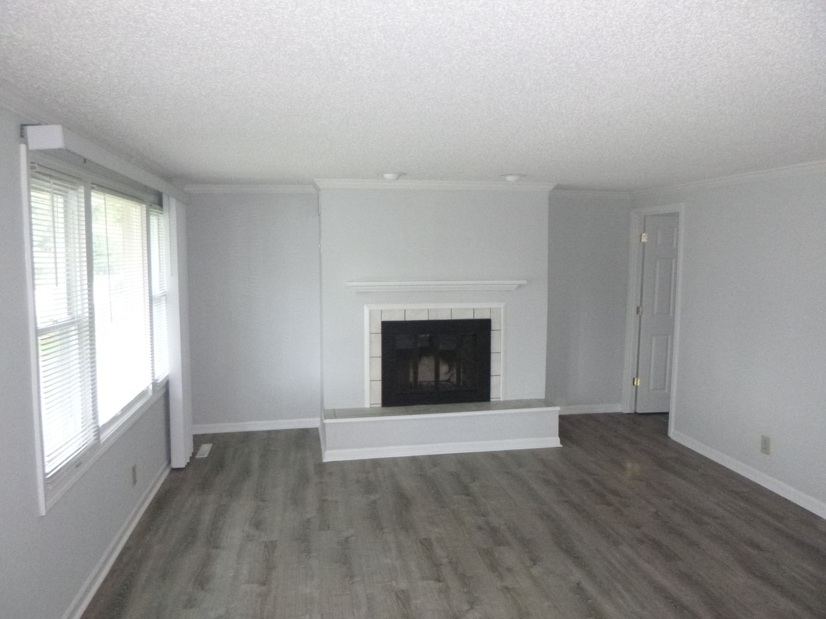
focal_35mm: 25
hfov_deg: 69.4
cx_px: 413
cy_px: 310
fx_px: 597
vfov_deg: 54.9
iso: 800
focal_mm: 4.5
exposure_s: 1/60
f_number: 3.9
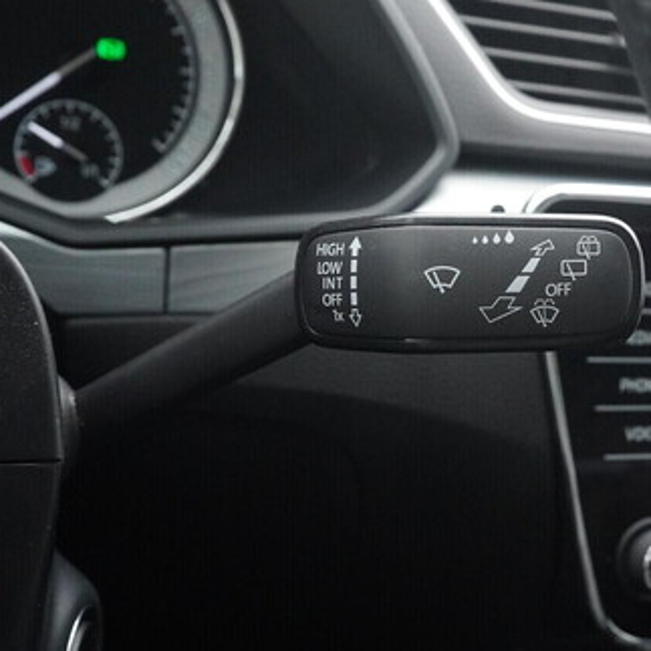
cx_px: 464
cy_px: 314
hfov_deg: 32.3
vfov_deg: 32.8
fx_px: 1106
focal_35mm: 52
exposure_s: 1/200
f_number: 6.3
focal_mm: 24
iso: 6400
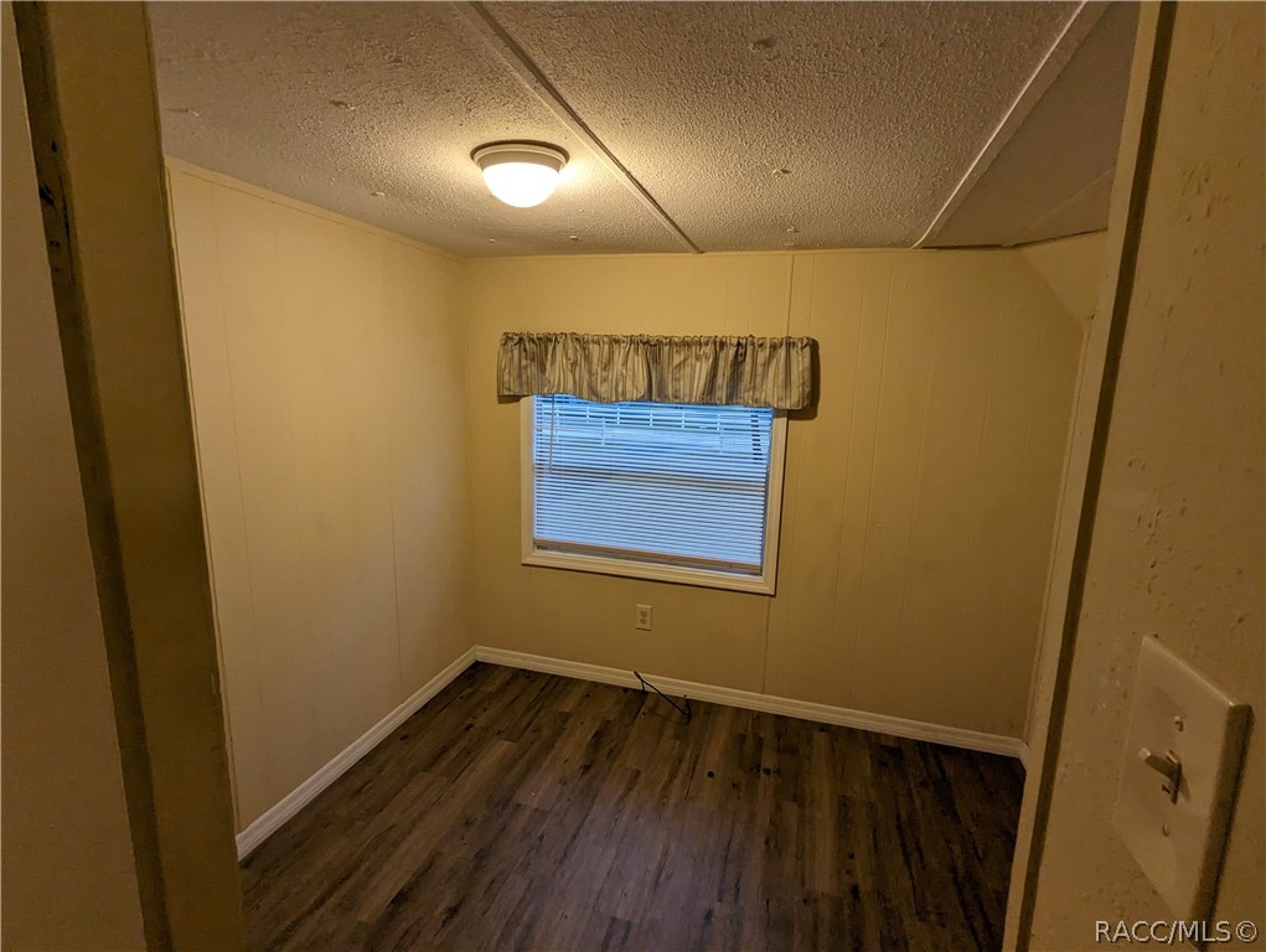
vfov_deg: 78.2
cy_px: 476
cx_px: 633
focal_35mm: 16
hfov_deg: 94.4
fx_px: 586
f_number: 2.2
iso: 231
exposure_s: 1/54.8
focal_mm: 2.35
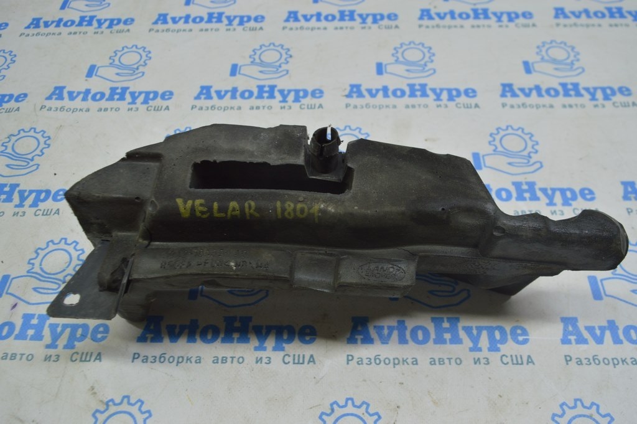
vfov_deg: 43.5
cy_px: 212
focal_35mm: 30
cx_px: 318
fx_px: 530
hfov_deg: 62.0
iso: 400
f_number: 5.6
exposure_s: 1/40
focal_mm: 20
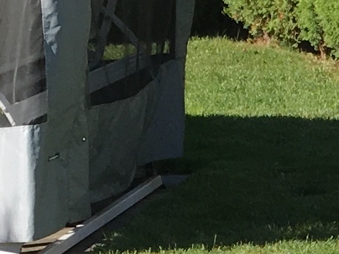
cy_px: 662
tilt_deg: -23.5
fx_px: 2086
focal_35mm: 213
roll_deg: -2.3
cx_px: 705
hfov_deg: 8.7
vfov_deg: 6.5
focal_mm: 4.15
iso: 25
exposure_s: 1/739
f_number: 2.2
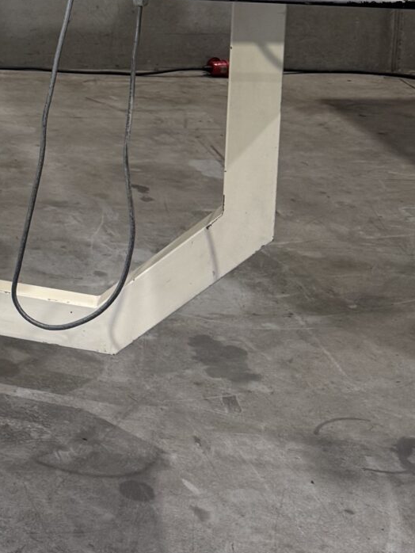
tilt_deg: -6.5
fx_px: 1406
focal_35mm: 88
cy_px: -145
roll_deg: -1.0
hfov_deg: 15.4
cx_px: -230
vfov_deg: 20.5
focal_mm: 6.76
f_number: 1.78
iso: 160
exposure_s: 1/121
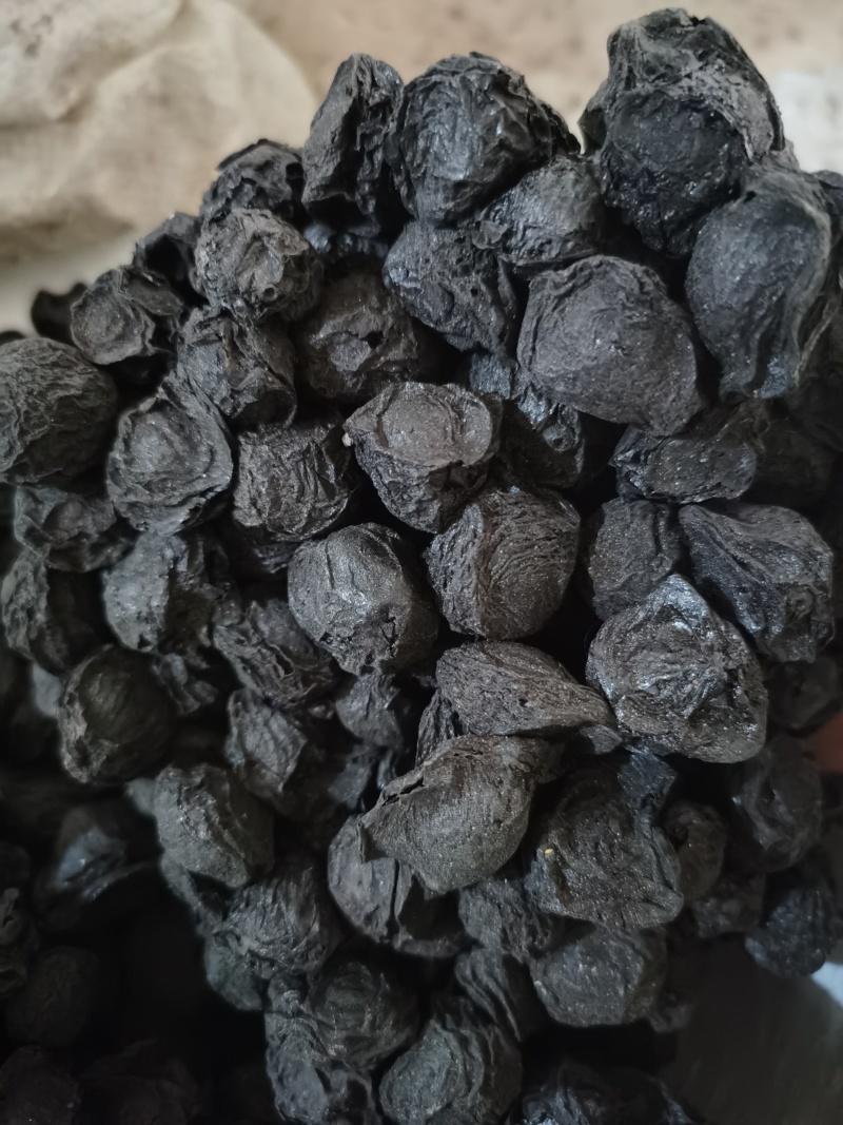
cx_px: 422
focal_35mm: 27
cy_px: 562
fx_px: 877
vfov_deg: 65.3
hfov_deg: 51.3
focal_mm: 5.58
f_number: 1.8
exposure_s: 1/18
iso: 2500
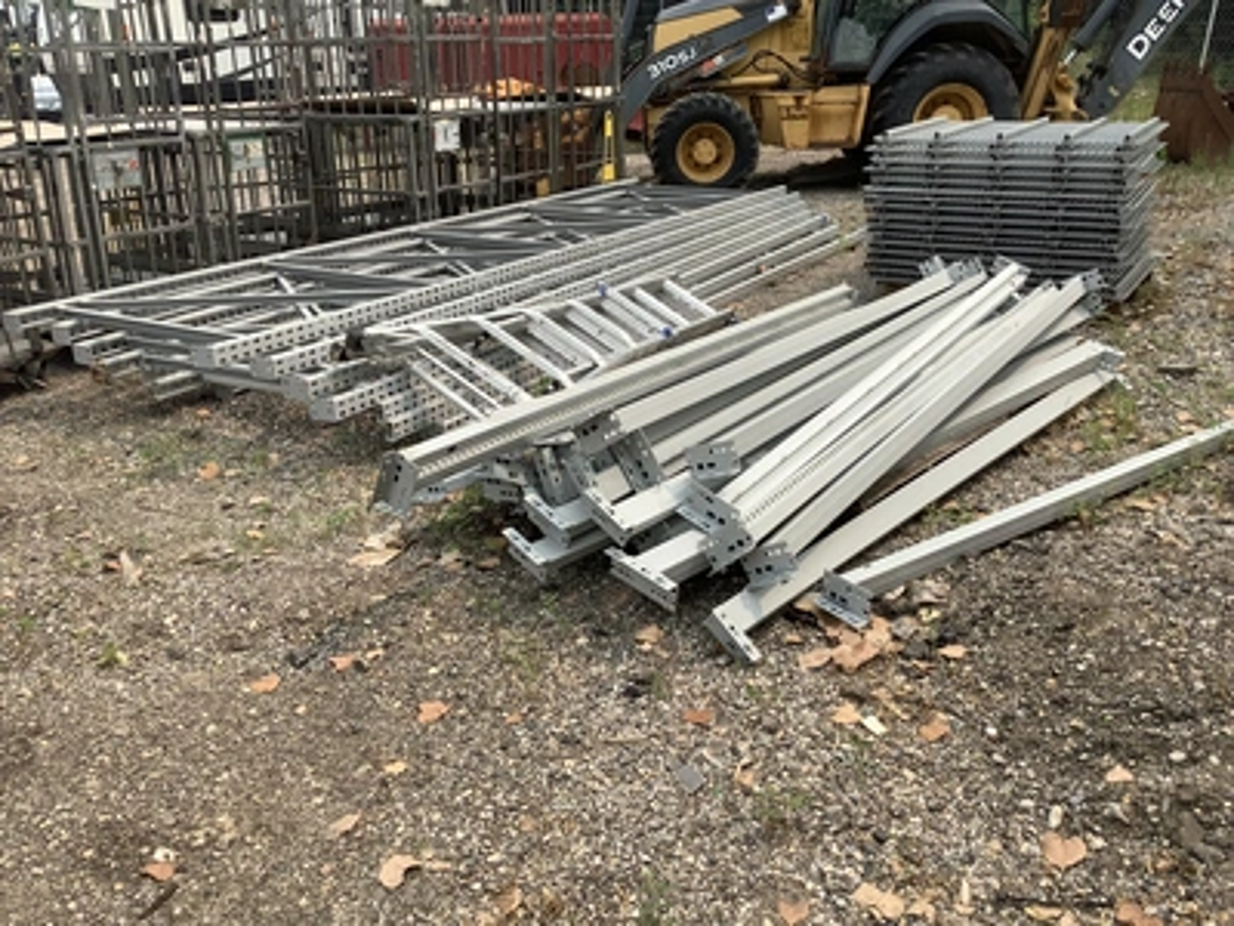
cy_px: 463
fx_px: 1105
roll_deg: +0.6
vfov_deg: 45.4
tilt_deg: -21.0
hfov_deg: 58.4
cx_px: 617
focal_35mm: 31
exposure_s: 1/1031
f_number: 2.4
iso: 25
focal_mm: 3.3
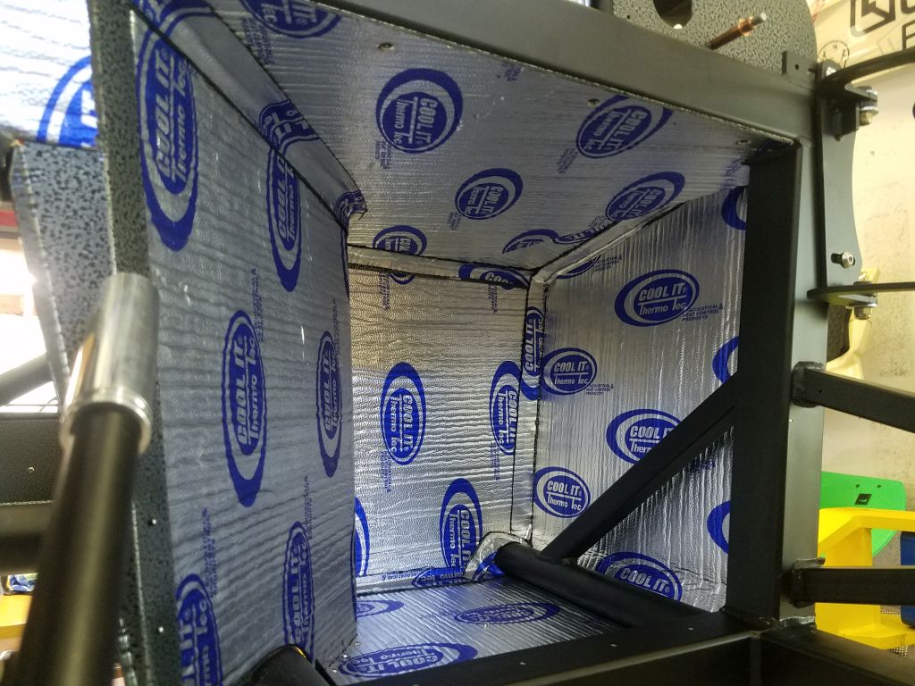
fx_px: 687
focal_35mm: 26
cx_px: 458
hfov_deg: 67.3
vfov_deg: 53.1
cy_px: 343
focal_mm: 4.2
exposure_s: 1/24
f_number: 1.7
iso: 200
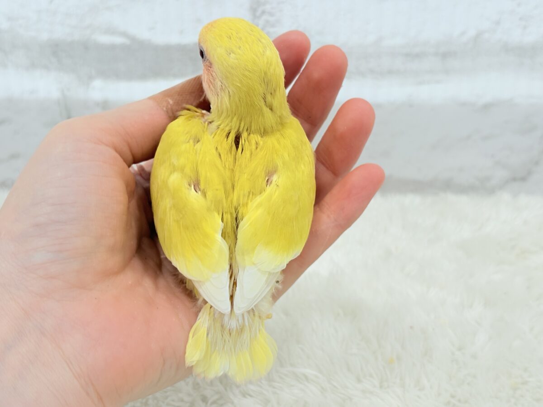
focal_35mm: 52
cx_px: 272
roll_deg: +0.2
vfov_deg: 28.0
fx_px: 816
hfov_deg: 36.8
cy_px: 204
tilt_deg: -29.2
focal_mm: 5.96
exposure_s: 1/110
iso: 64
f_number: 1.6
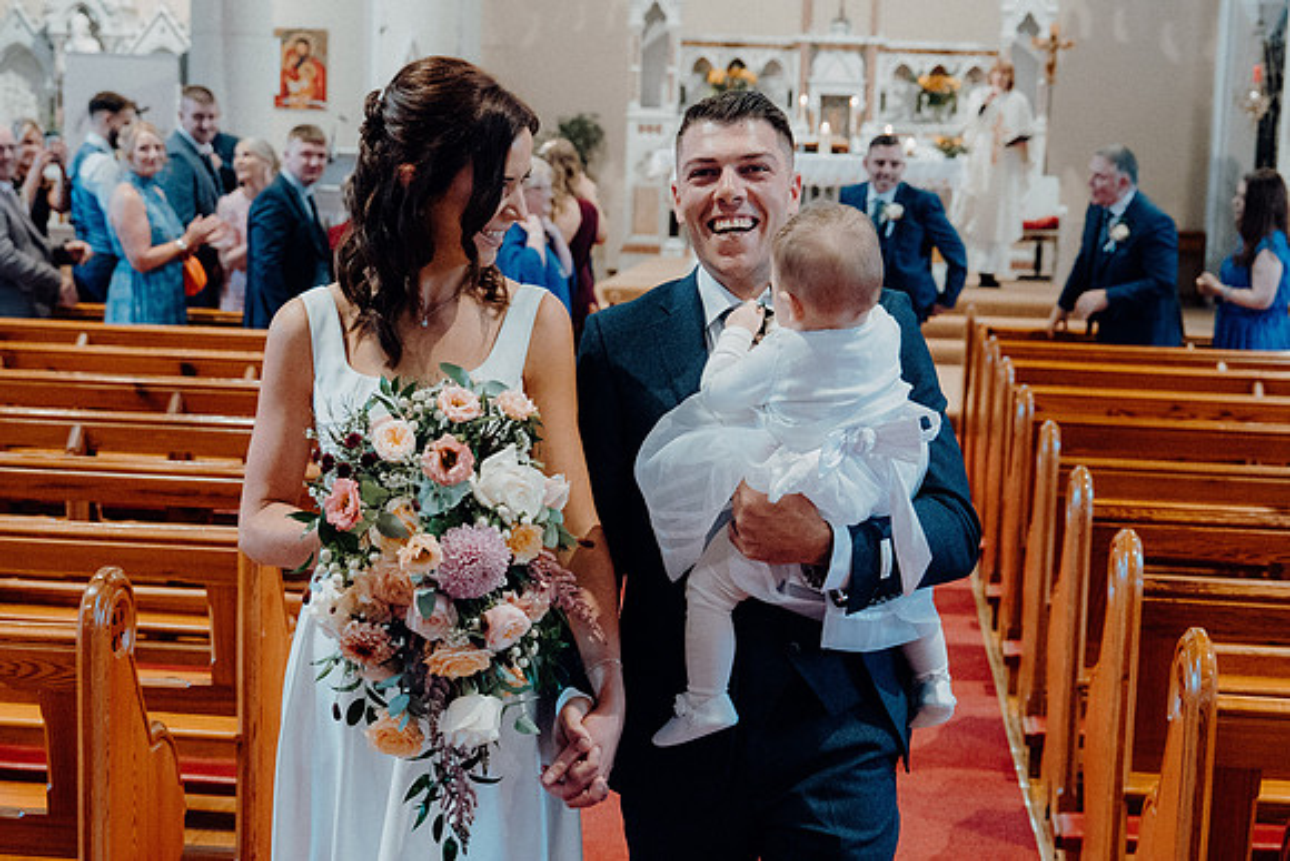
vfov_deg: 23.8
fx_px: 2043
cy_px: 430
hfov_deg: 35.0
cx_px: 645
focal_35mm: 57
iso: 4000
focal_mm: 38
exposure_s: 1/160
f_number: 3.5
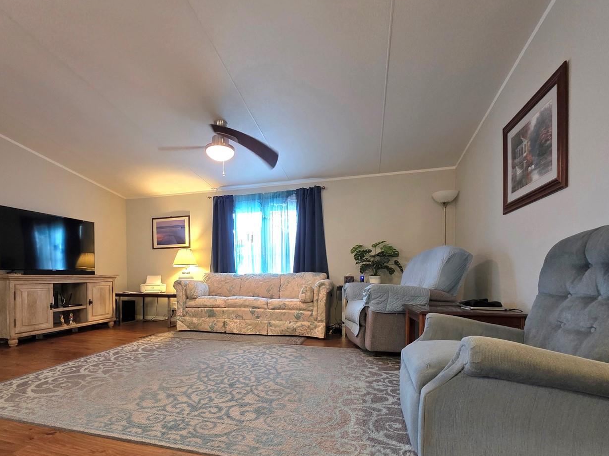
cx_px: 262
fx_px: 299
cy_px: 283
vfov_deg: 73.6
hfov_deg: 90.5
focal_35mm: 17
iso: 500
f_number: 1.9
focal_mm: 2.2
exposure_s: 1/60.2
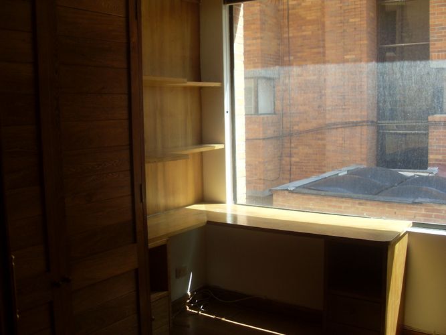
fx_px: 477
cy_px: 168
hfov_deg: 50.1
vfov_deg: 38.7
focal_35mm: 37
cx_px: 223
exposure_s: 1/90
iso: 80
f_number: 2.8
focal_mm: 6.3
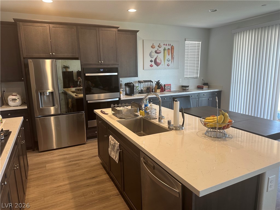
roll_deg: +1.7
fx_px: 194
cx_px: 140
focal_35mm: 24
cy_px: 105
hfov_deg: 71.6
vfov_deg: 56.8
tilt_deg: -10.3
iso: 125
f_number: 1.78
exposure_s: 1/60
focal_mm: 6.86
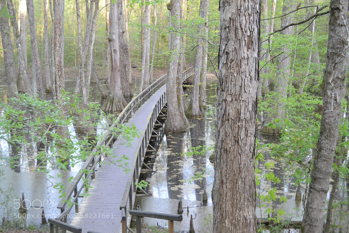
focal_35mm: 45
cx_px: 174
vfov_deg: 29.9
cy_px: 116
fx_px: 436
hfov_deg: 43.6
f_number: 4.5
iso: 3200
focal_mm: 30
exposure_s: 1/400
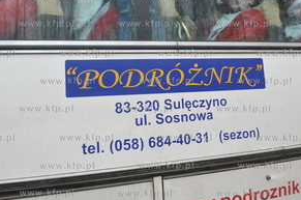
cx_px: 123
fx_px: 275
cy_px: 66
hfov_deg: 56.9
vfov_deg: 39.4
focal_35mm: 33
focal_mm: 24
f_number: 5.6
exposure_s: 1/160
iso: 2000
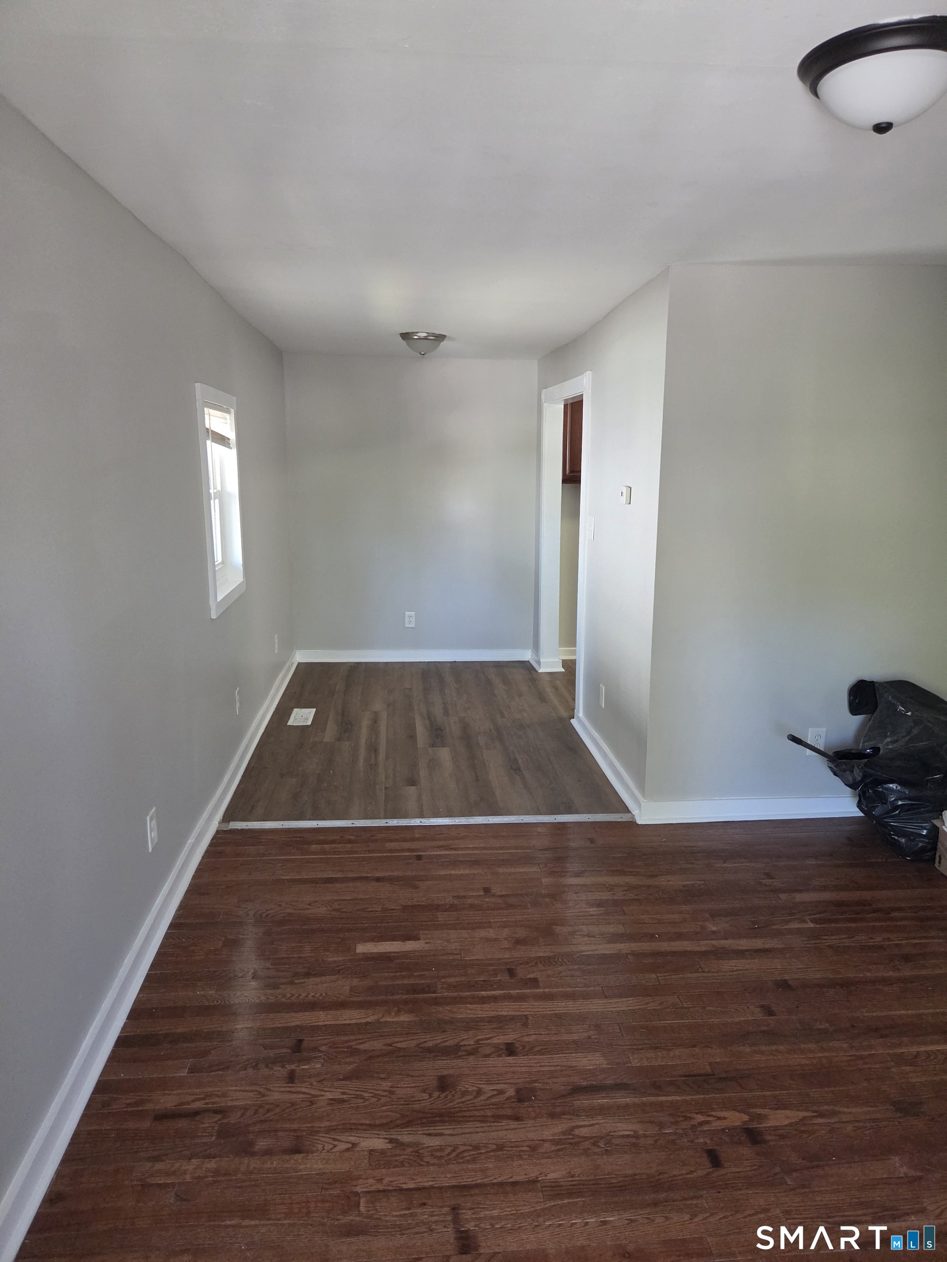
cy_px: 631
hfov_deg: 58.9
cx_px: 474
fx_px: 839
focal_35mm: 23
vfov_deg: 73.9
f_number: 1.8
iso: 640
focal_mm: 5.4
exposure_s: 1/120
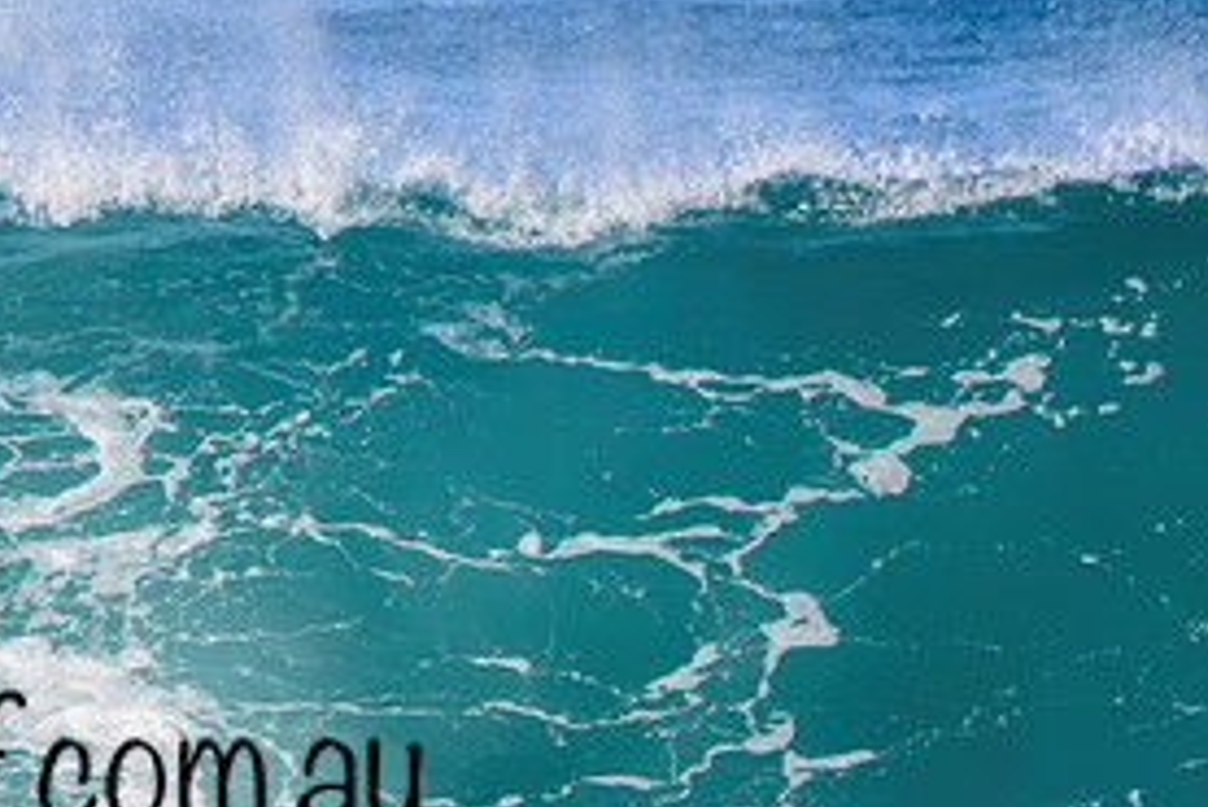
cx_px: -39
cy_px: 722
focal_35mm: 2092
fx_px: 70232
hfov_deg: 1.0
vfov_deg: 0.7
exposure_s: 1/1250
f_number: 11
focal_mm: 1000
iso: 800
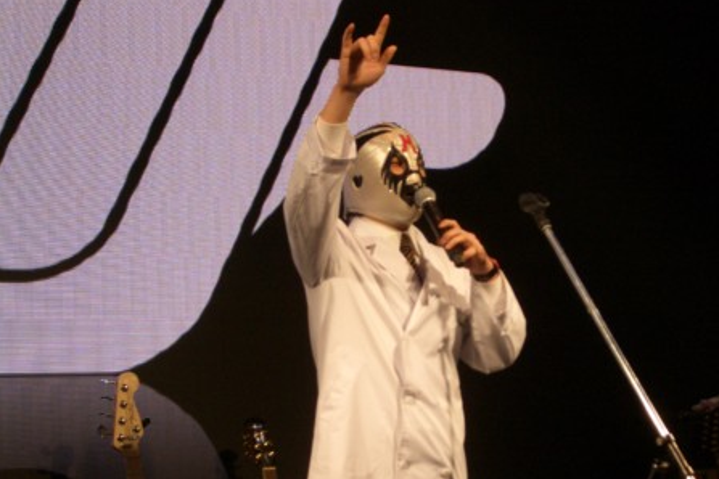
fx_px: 2197
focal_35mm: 110
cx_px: 360
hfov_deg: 18.6
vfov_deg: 12.5
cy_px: 252
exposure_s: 1/100
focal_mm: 17.4
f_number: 4.8
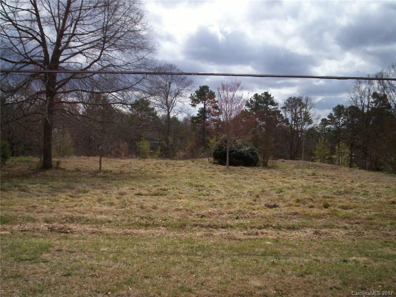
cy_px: 148
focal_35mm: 36
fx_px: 412
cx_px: 198
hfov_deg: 51.4
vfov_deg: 39.7
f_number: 4.5
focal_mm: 5.9
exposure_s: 1/1186
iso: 100
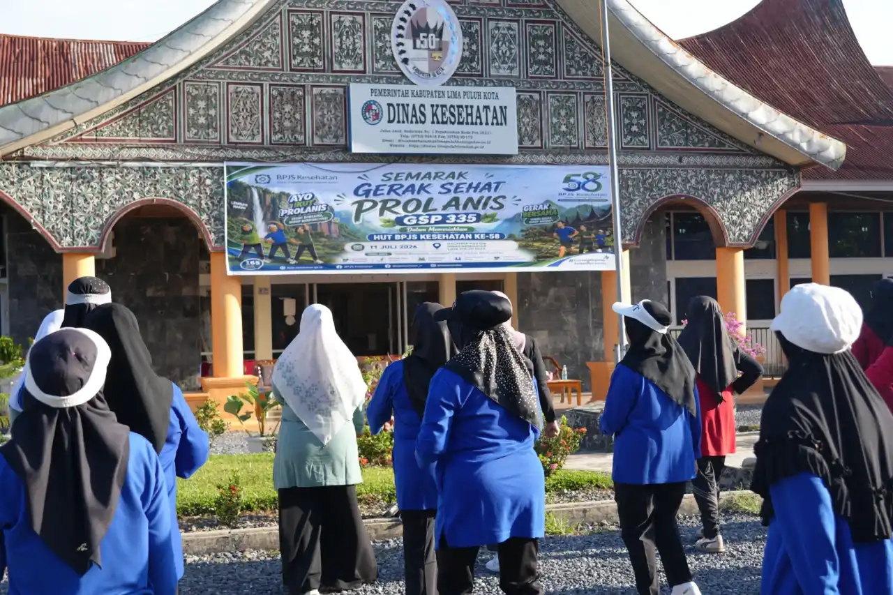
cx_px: 446
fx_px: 1228
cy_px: 298
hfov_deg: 40.0
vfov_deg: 27.2
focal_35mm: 50
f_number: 4.5
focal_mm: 33
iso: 100
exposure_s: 1/250
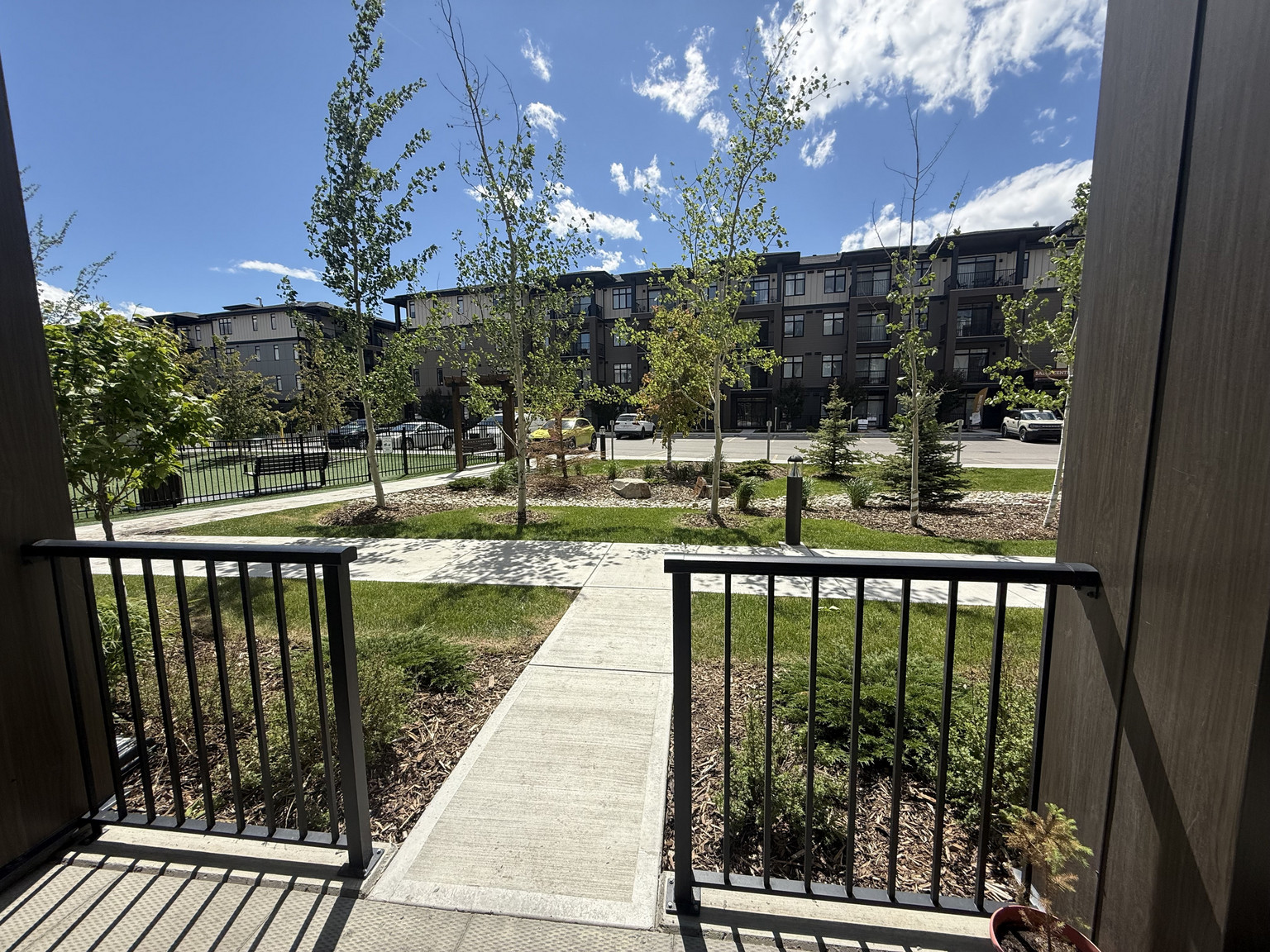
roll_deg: -0.8
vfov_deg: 85.7
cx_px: 635
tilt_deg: -7.3
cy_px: 476
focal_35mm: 14
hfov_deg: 102.1
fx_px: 514
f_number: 2.2
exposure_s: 1/1961
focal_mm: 2.22
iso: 50
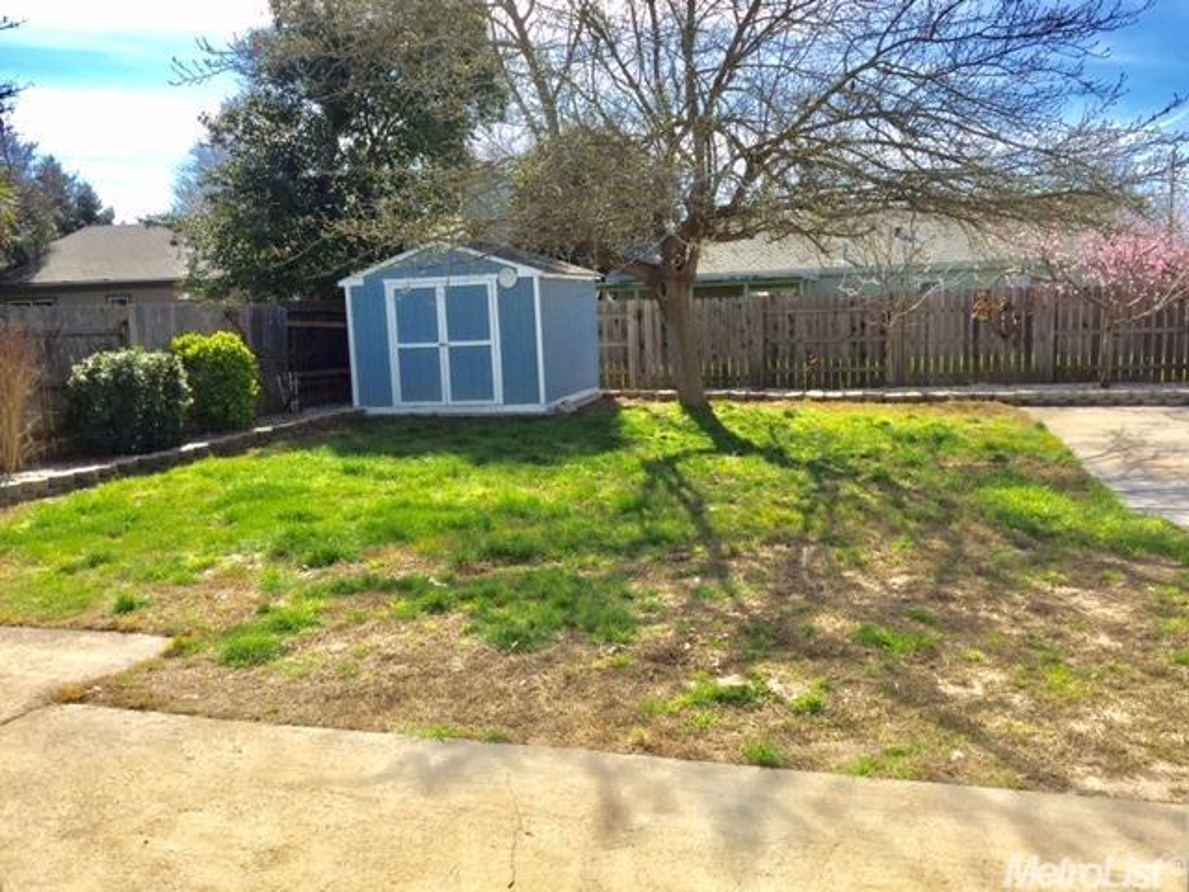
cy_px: 446
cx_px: 594
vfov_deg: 48.2
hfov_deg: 61.7
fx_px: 996
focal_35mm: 29
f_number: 2.2
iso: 32
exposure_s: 1/1364
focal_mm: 4.15
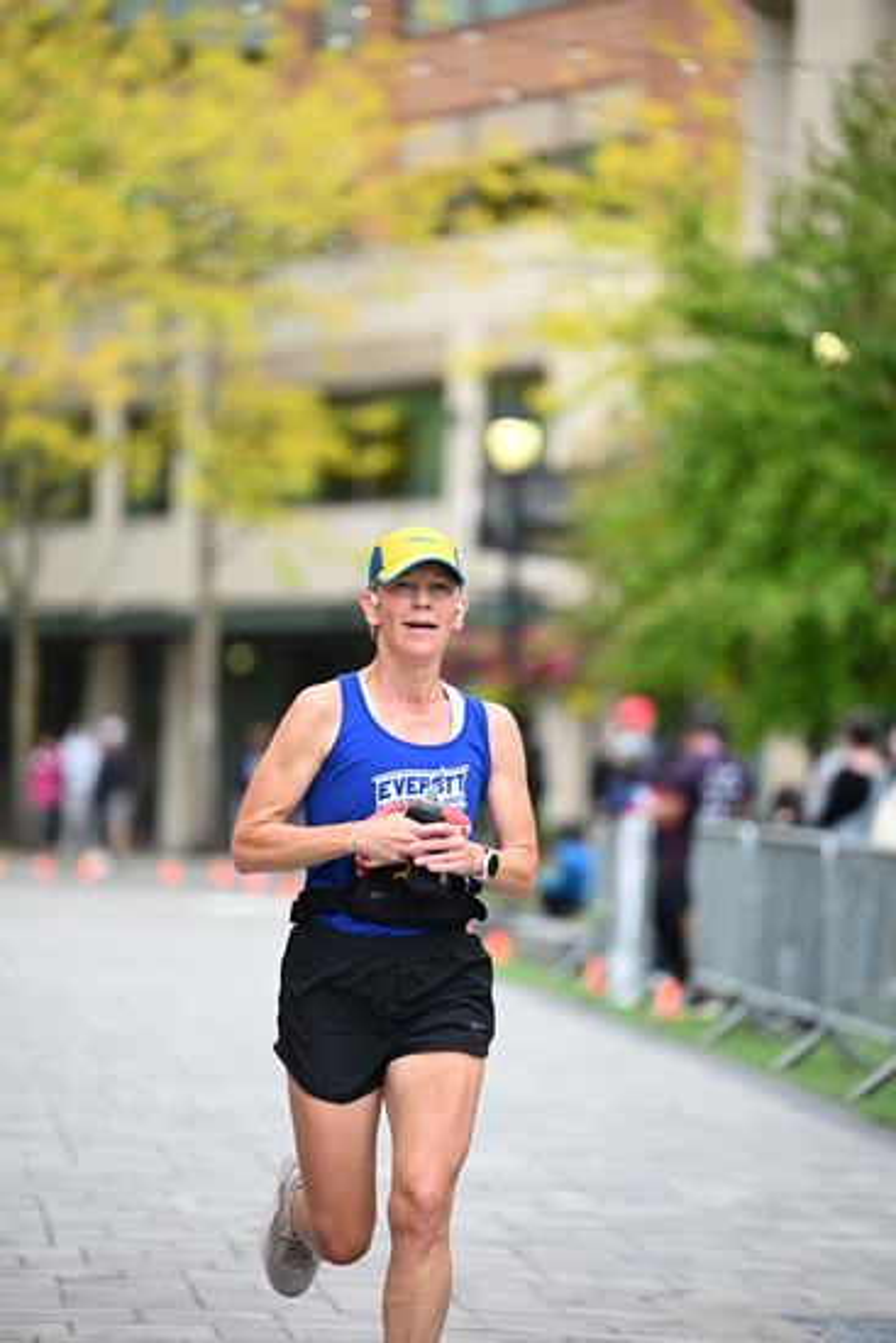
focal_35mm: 155
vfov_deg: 13.2
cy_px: 672
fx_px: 5783
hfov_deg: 8.9
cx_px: 448
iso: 640
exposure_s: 1/1600
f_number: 2.8
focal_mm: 155
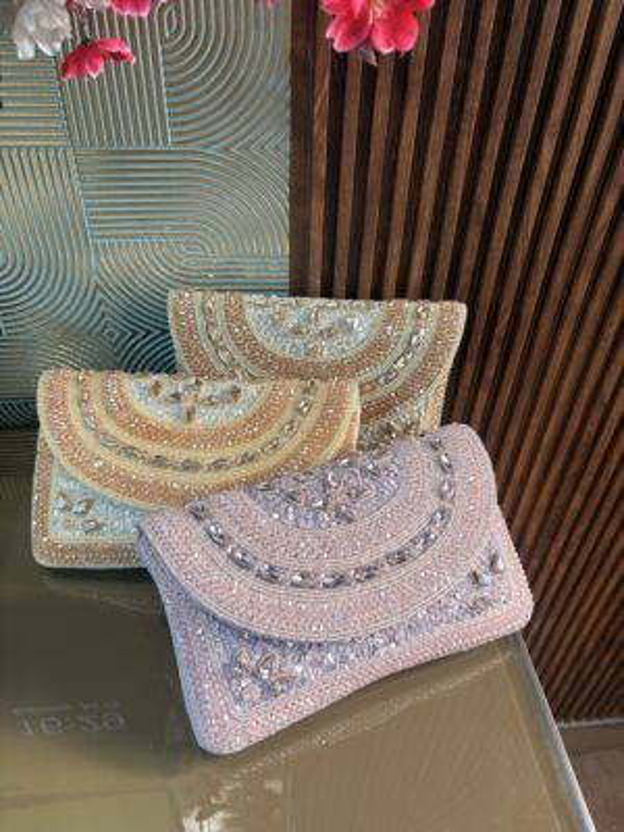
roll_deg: -3.0
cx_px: 312
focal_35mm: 26
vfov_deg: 67.3
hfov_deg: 53.1
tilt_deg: -39.9
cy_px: 416
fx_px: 625
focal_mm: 5.96
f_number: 1.6
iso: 80
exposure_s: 1/50
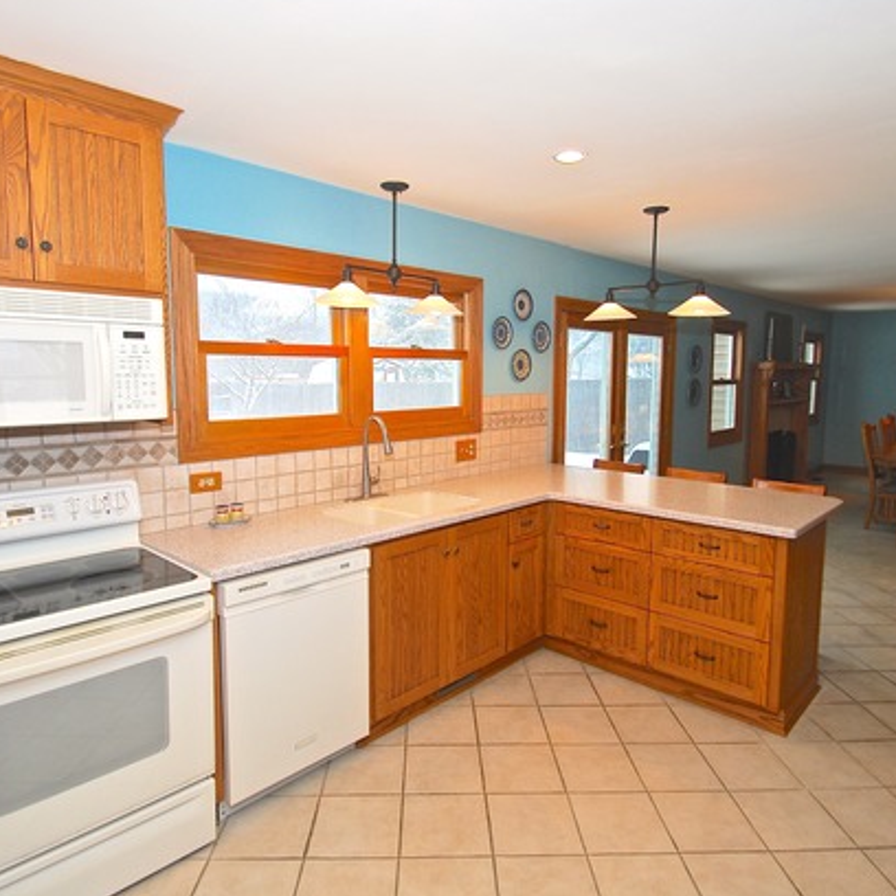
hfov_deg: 74.8
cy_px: 437
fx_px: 586
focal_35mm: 20
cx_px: 439
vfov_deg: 74.8
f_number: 4
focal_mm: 10
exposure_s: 1/60
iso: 200
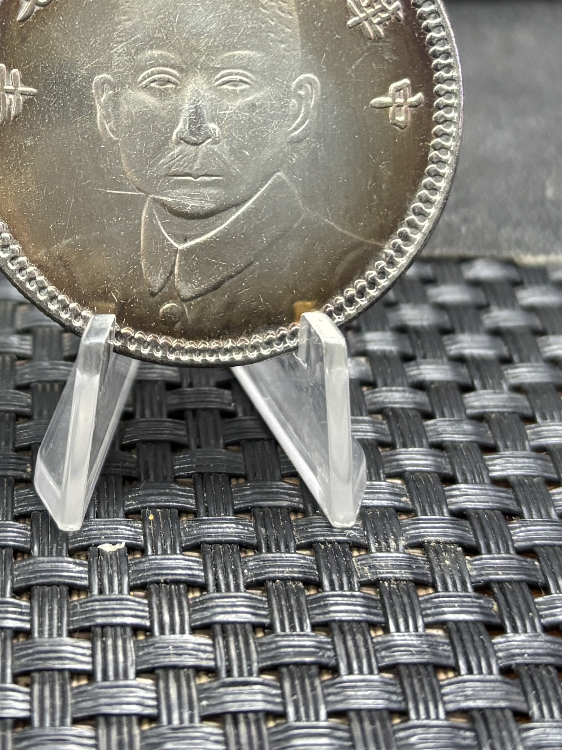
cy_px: 100
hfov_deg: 26.5
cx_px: 209
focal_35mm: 55
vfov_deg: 33.4
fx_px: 1191
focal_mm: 5.96
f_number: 1.6
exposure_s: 1/50
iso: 400
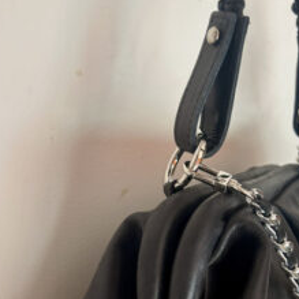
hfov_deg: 34.7
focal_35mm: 49
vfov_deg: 33.7
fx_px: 479
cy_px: 240
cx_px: 164
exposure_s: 1/50
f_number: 1.5
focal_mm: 5.7
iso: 250
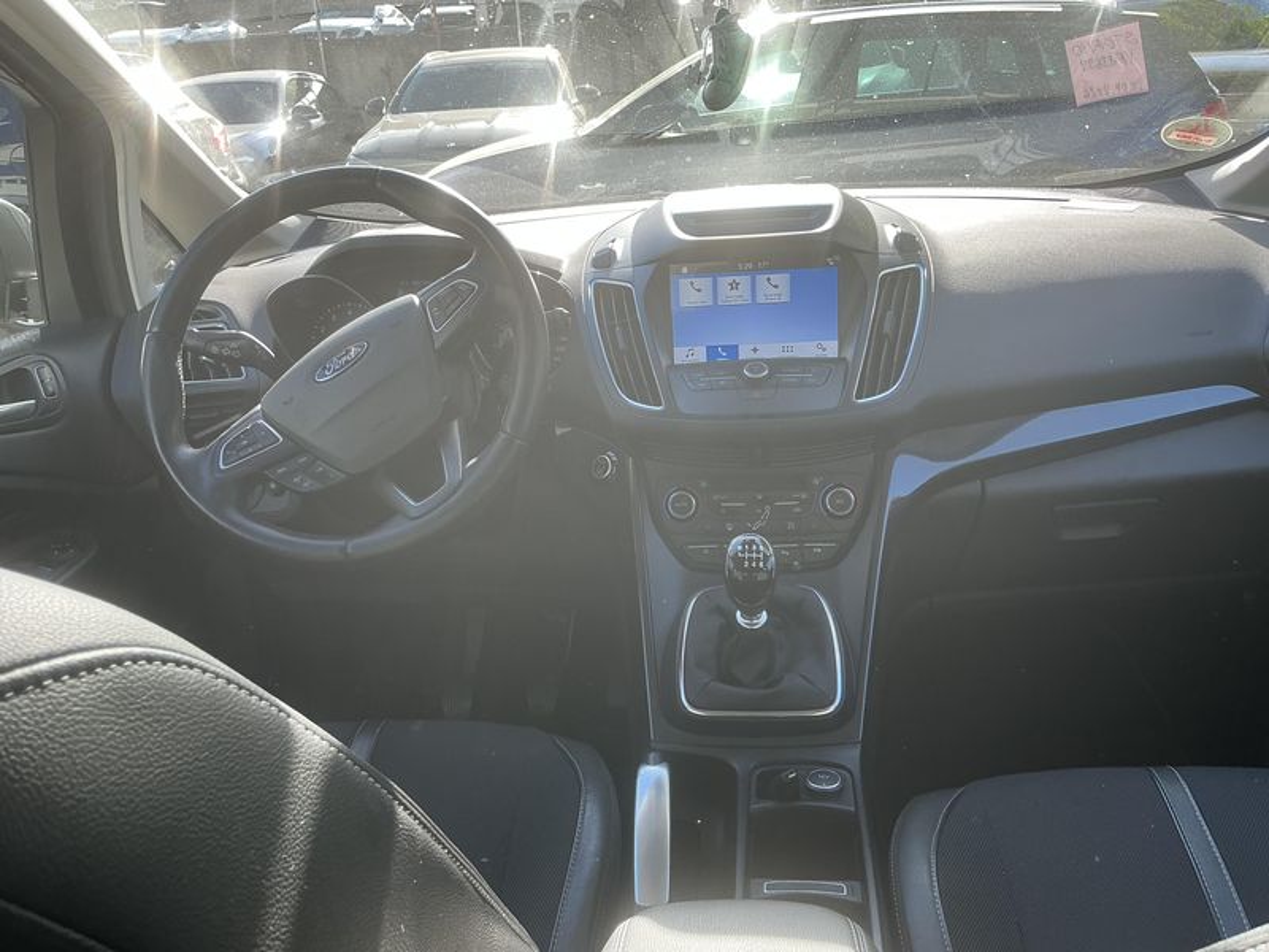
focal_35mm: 28
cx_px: 634
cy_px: 476
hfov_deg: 63.4
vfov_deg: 49.7
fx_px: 1026
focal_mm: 3
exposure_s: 1/127
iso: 20
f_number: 1.8
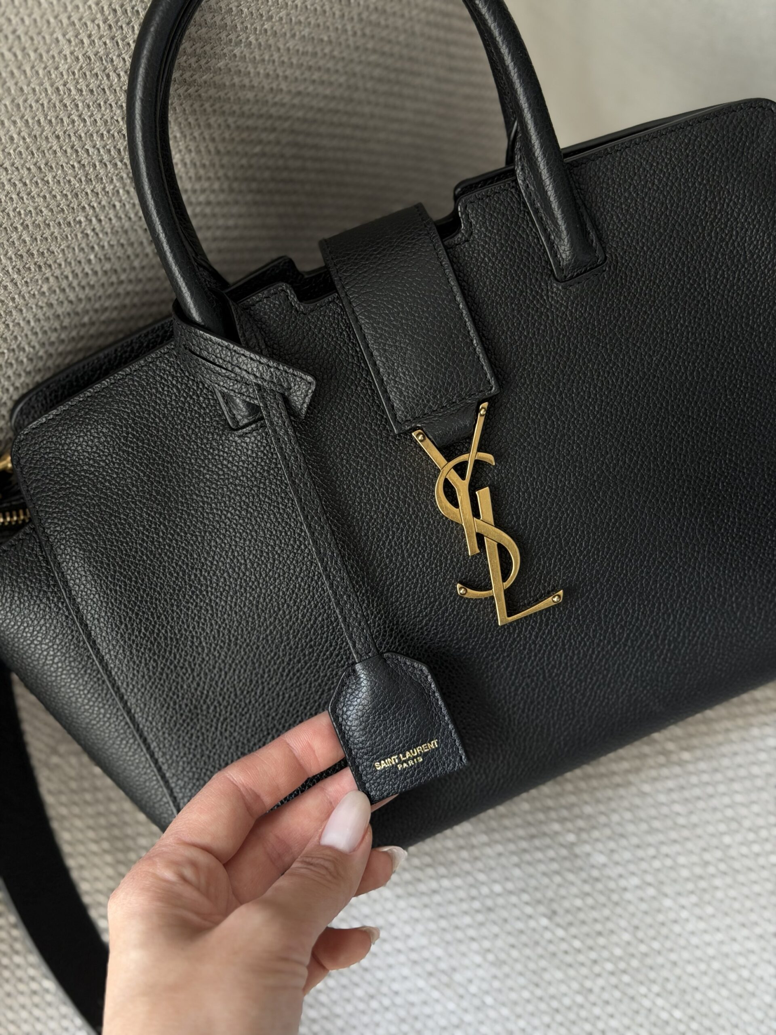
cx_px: 388
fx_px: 1435
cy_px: 518
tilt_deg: -69.9
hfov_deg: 30.3
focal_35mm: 48
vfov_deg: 39.7
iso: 100
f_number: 1.78
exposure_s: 1/66
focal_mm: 6.76
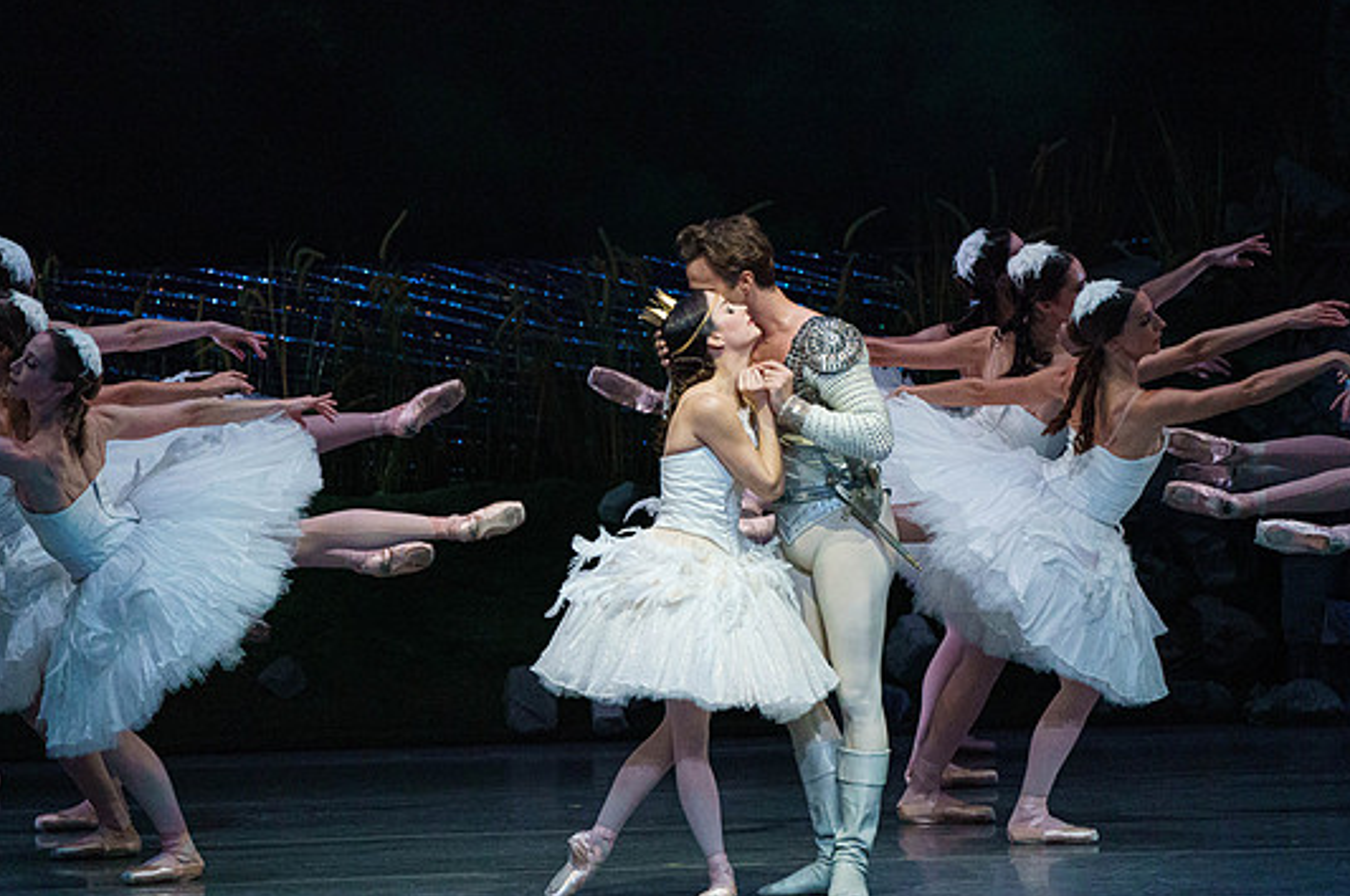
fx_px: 16330
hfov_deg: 4.7
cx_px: 651
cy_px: 458
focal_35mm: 436
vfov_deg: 3.1
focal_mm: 400
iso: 8000
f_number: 5.6
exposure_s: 1/250
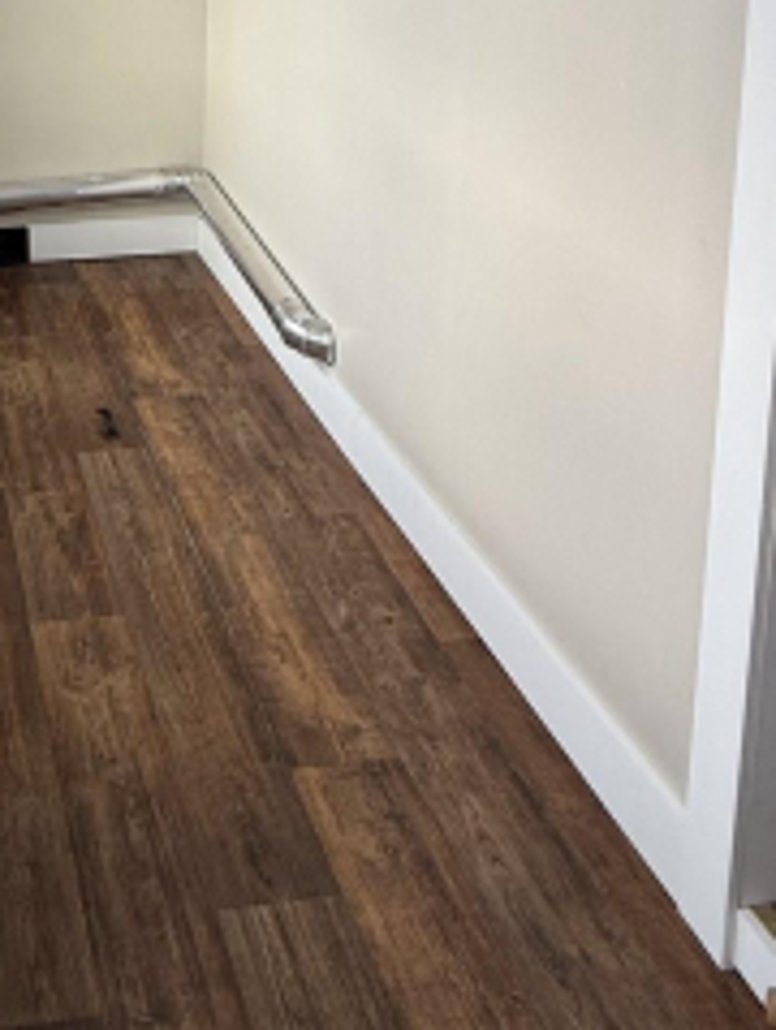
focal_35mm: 39
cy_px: -88
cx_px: -13
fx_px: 1163
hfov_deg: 33.5
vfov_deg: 39.6
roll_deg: -0.1
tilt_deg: -5.1
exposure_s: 1/147
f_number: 2.2
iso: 50
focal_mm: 2.22
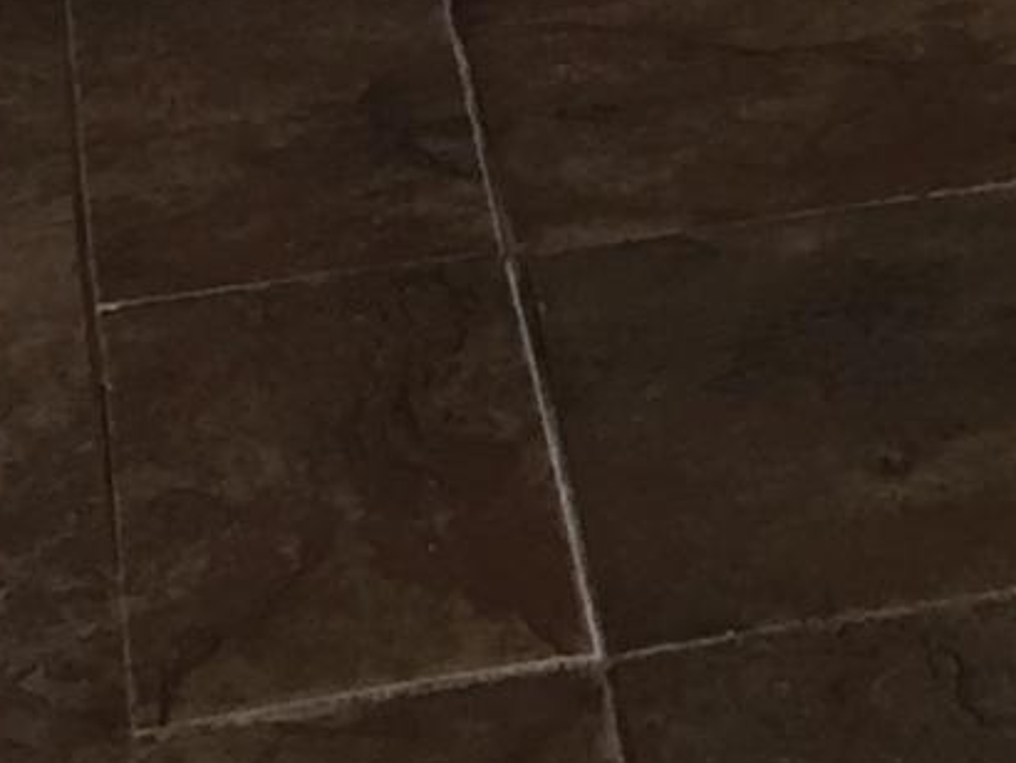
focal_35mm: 212
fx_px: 6226
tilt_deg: -13.8
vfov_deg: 6.7
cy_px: -954
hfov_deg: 8.9
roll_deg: -0.5
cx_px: 1945
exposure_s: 1/46
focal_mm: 4.15
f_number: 2.2
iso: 32
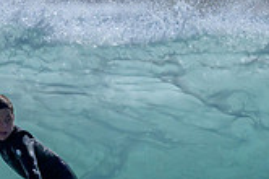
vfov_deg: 0.4
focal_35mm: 3514
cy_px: 243
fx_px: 26207
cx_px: 42
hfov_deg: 0.6
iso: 1100
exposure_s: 1/2000
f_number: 6.3
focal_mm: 800
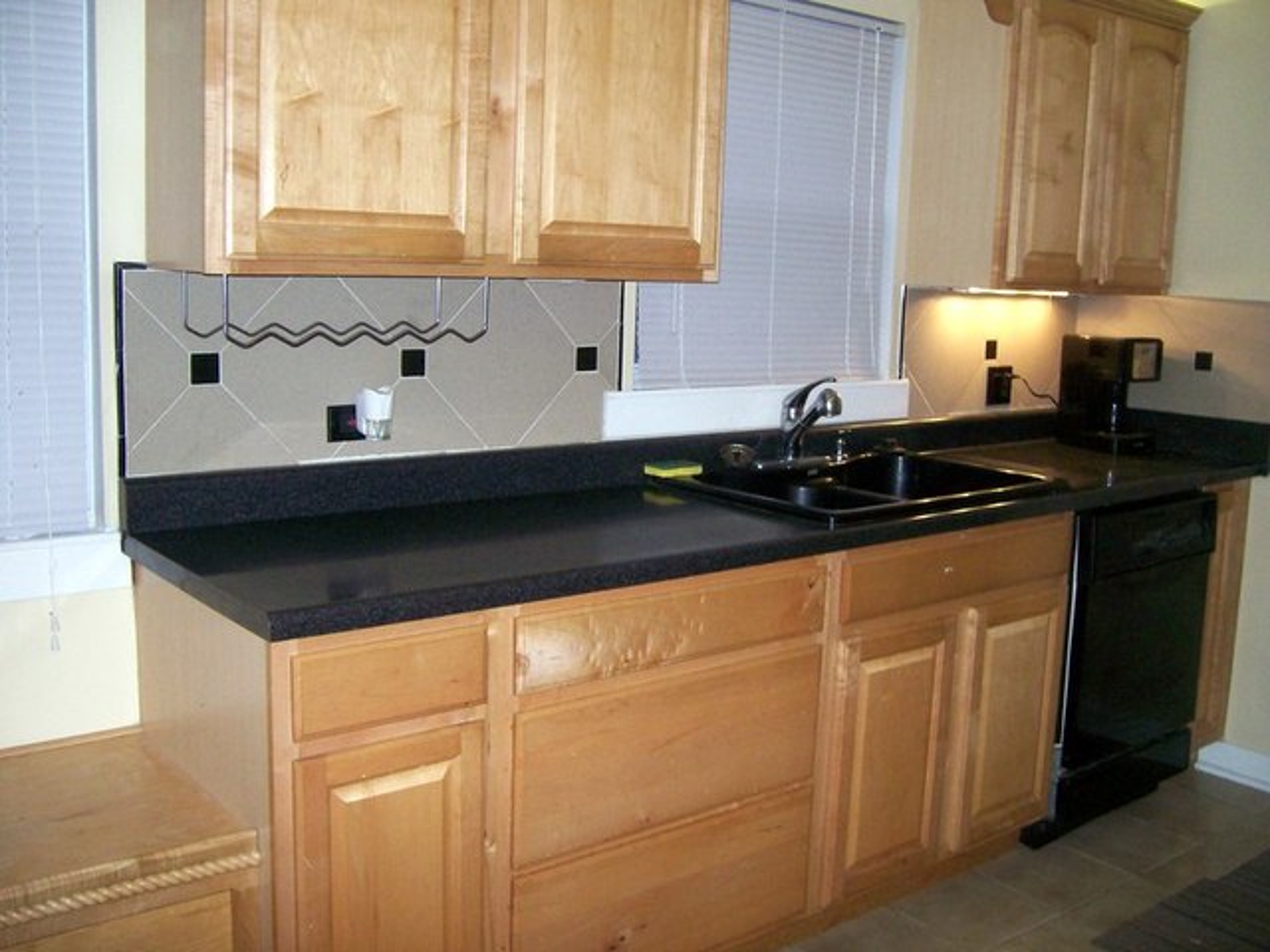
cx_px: 635
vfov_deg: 40.7
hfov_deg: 52.6
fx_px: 1284
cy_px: 476
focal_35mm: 35
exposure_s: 1/64
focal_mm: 5.8
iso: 200
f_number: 2.8
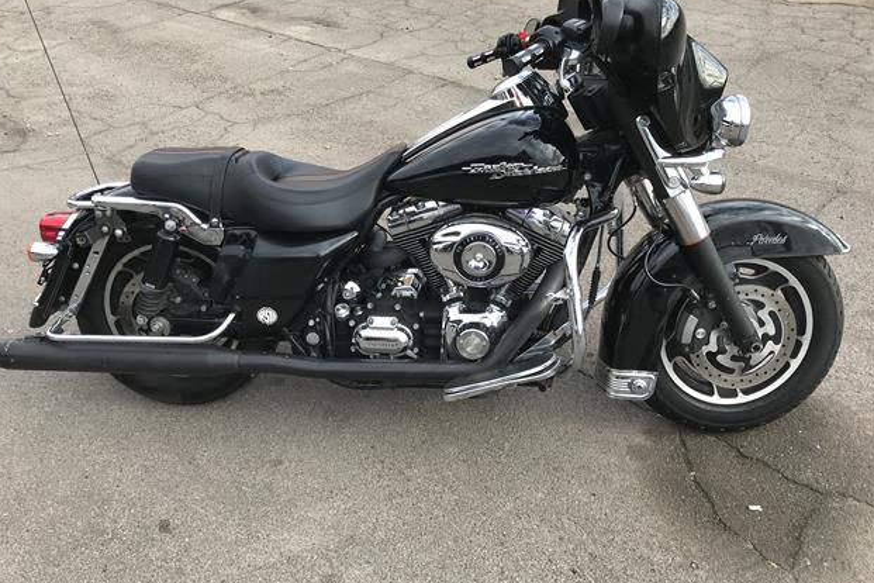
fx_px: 728
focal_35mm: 30
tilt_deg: -33.1
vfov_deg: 43.5
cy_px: 255
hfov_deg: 61.9
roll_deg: +1.0
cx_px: 428
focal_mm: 3.99
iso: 20
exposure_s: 1/509
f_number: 1.8
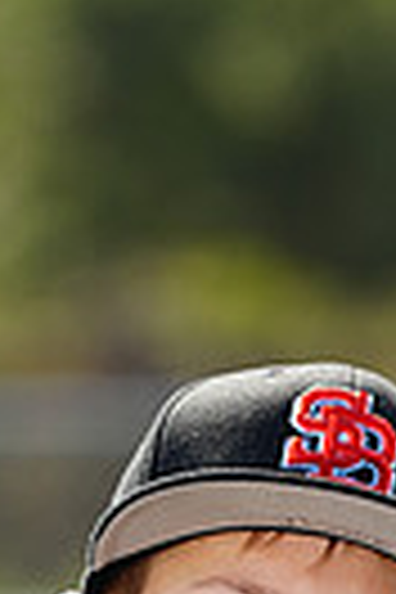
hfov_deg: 1.6
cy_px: 1260
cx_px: 245
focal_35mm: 878
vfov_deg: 2.3
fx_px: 14486
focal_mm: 200
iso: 64
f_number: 4.5
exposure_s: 1/250
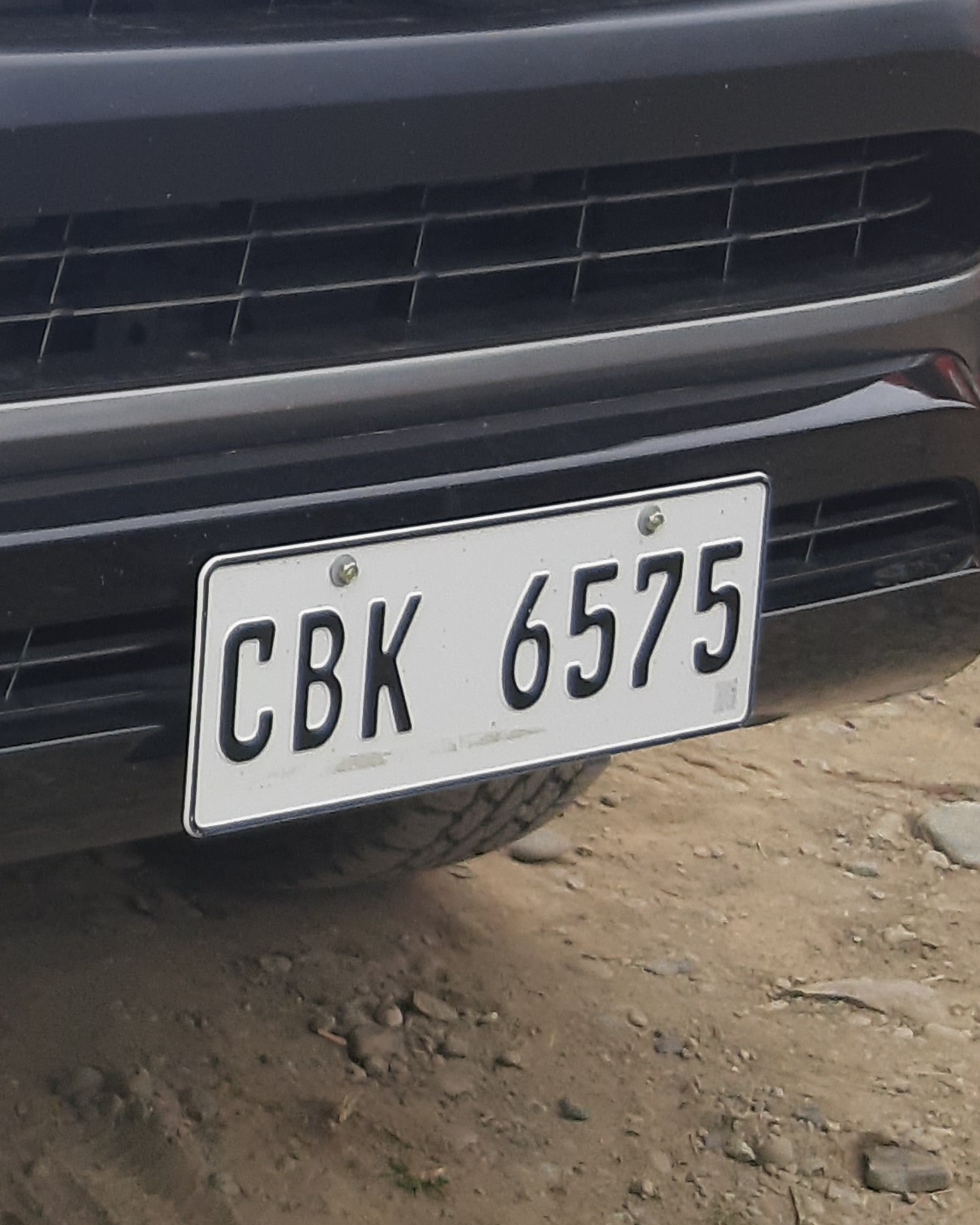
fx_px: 3843
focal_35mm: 106
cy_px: 96
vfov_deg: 17.8
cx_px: -554
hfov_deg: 13.6
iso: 40
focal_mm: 3.93
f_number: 1.7
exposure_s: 1/489
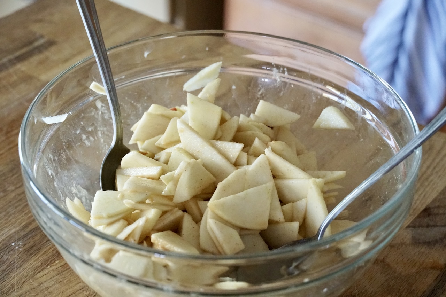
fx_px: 929
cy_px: 148
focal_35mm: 75
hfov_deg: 27.0
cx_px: 223
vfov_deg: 18.2
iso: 6400
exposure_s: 1/160
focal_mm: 50
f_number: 5
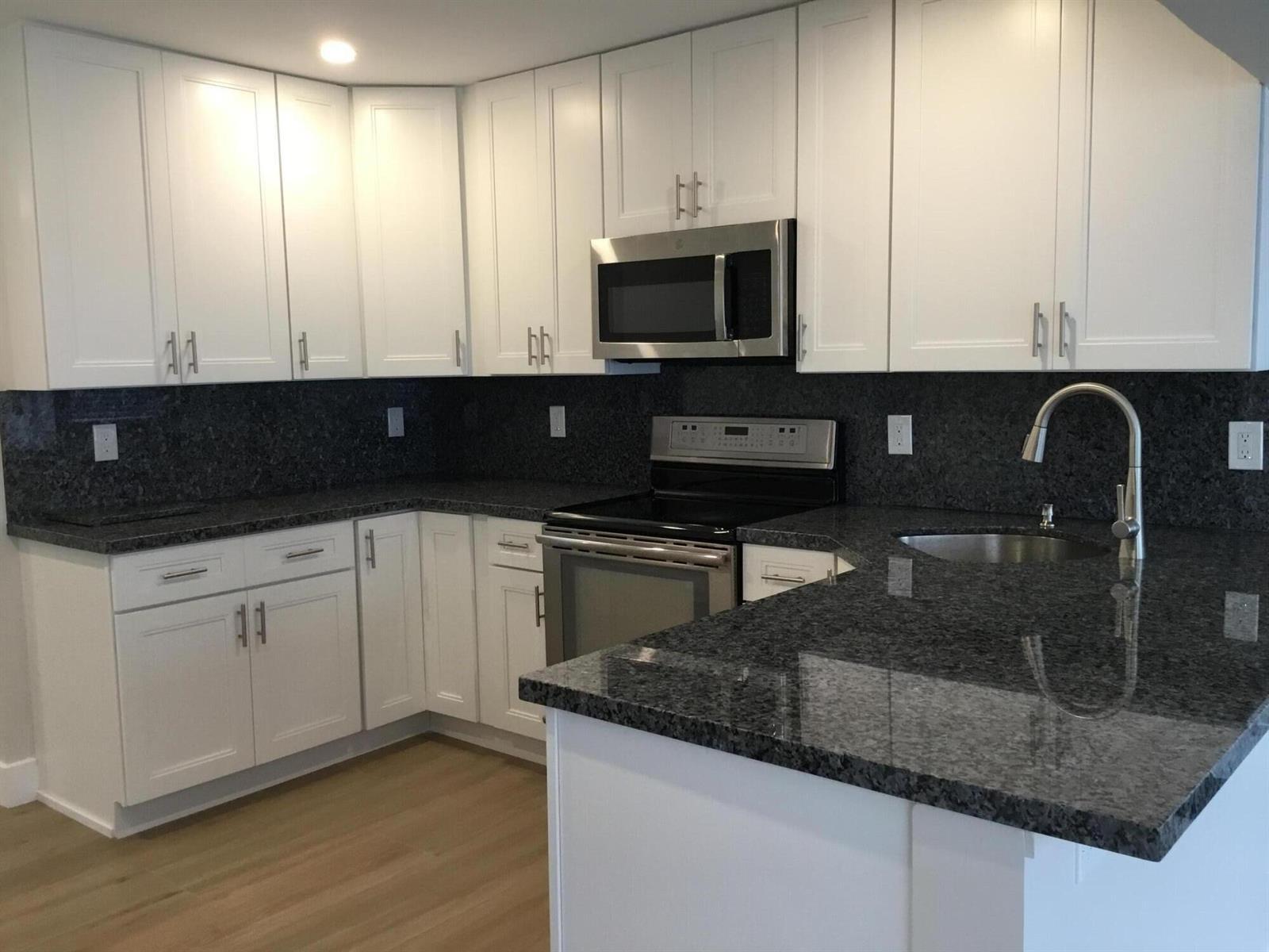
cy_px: 476
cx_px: 634
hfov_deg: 58.4
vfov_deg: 45.4
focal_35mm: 31
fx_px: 1136
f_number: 2.4
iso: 80
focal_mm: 3.3
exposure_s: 1/30
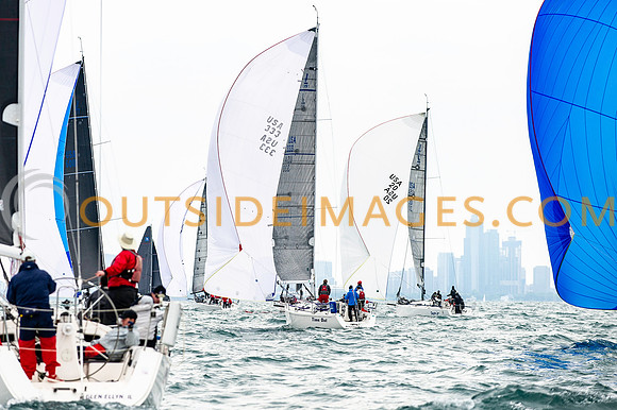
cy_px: 173
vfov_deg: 6.6
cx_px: 256
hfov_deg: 9.9
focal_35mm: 207
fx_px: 3549
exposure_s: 1/2500
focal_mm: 155
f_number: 4
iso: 250
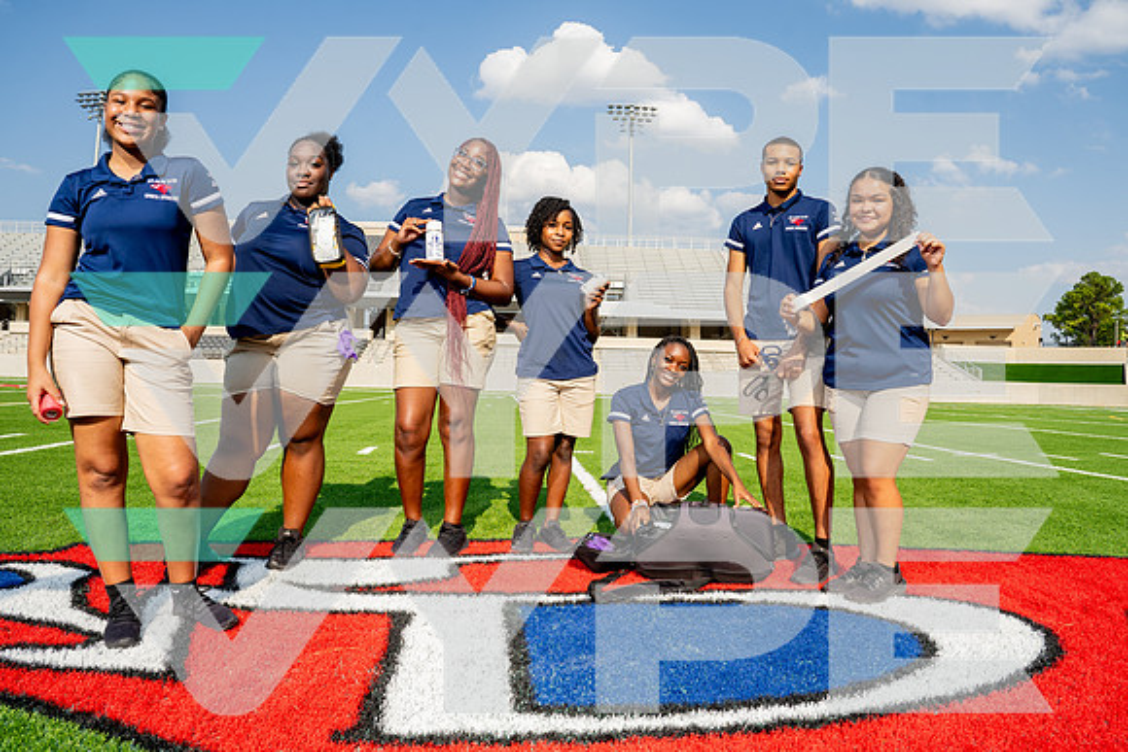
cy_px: 376
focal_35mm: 23
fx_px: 707
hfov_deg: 77.1
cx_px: 564
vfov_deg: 56.0
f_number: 8
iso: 100
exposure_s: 1/250
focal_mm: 20
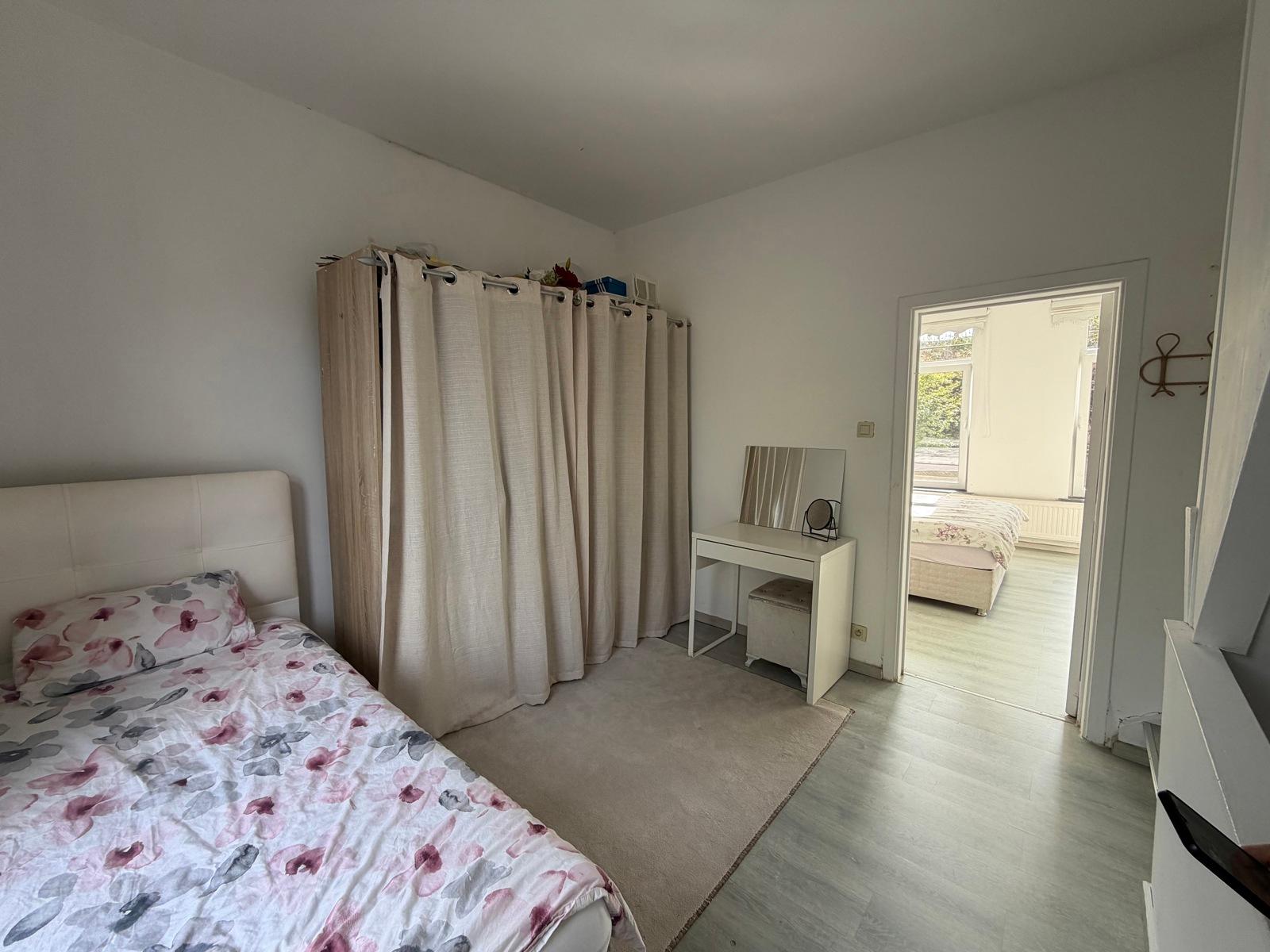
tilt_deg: -6.1
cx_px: 635
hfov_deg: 102.1
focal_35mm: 14
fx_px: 514
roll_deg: +0.4
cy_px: 476
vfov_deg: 85.7
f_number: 2.2
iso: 64
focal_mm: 2.22
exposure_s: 1/127
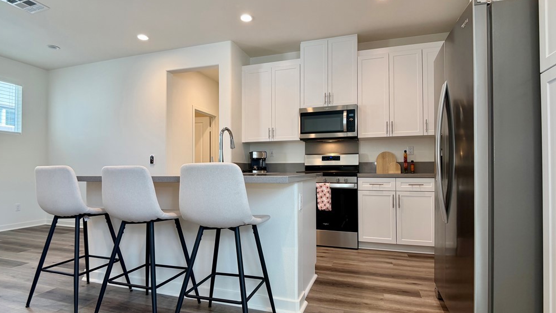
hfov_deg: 69.9
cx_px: 272
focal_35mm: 27
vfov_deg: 42.9
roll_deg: +0.3
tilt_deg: +0.6
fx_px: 398
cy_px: 164
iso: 125
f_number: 1.78
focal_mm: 6.76
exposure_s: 1/154
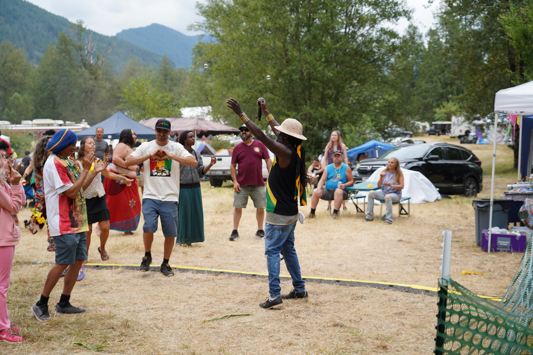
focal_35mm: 59
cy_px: 178
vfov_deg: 23.0
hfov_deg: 33.9
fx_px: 873
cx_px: 266
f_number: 4
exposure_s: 1/160
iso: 160
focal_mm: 59
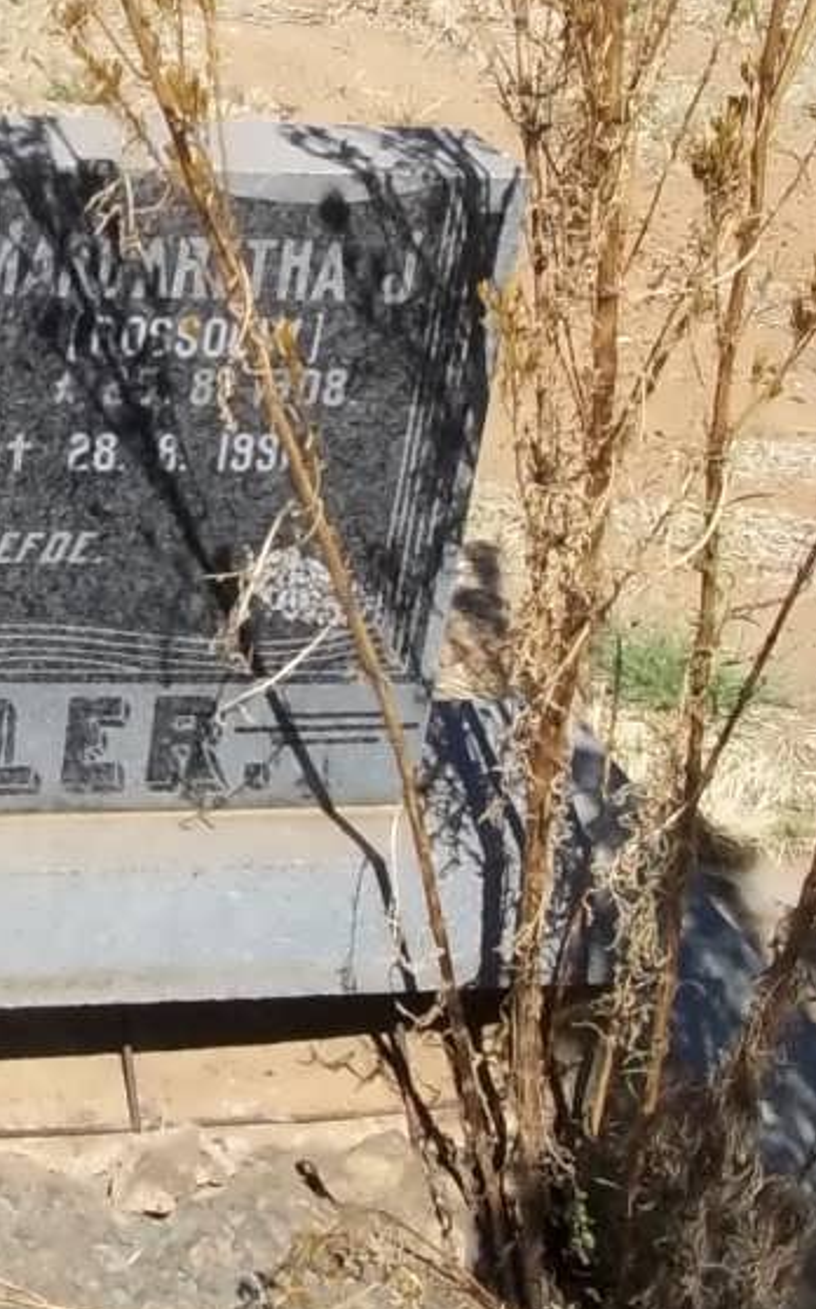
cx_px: -178
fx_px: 2602
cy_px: 540
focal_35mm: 73
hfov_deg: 17.0
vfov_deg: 28.2
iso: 80
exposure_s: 1/500
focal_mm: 5.7
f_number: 5.5
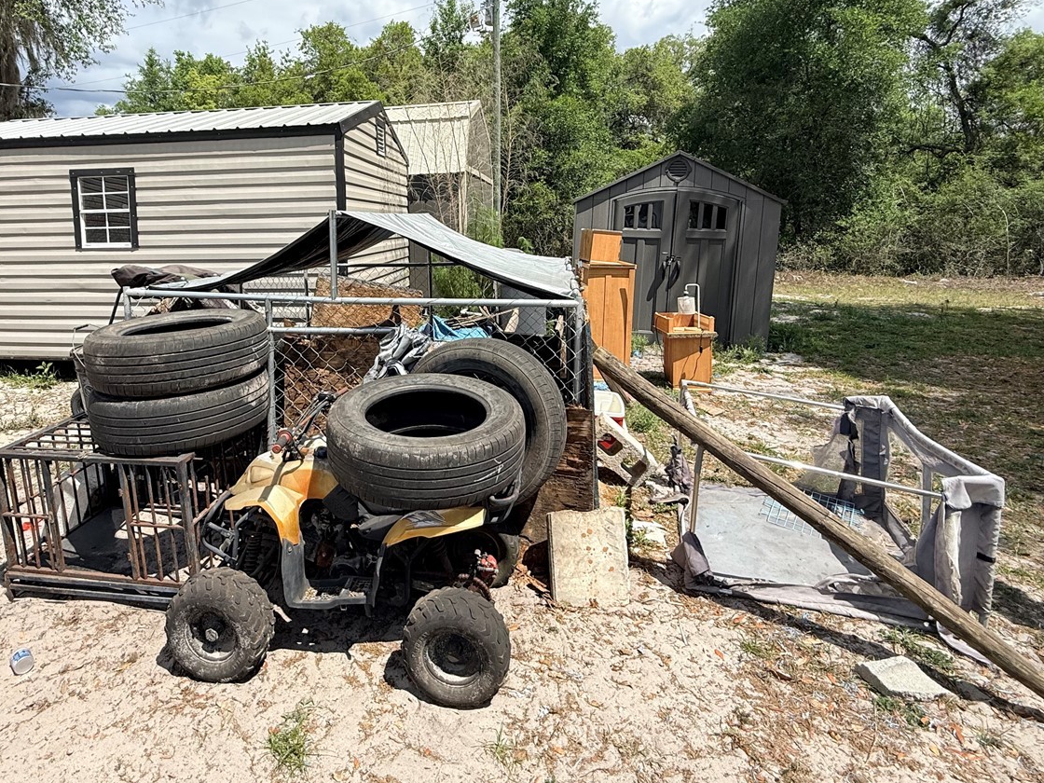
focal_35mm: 20
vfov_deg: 65.0
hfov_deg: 81.0
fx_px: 603
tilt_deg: -4.2
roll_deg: +1.9
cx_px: 433
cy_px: 295
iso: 50
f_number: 2.2
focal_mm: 2.22
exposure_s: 1/1698
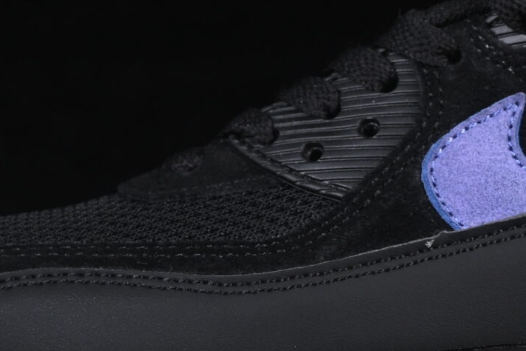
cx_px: 490
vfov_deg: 5.1
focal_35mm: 270
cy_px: 123
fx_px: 3945
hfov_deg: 7.6
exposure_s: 1/60
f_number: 6.3
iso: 160
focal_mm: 50
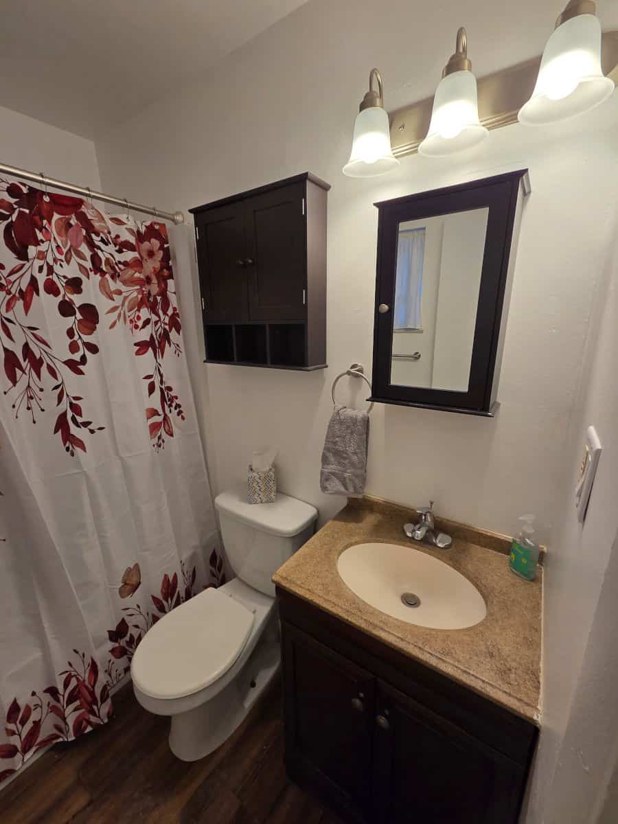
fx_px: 309
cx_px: 309
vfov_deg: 106.2
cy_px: 412
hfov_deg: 89.9
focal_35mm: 13
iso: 125
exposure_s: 1/120
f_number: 2.2
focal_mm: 2.2
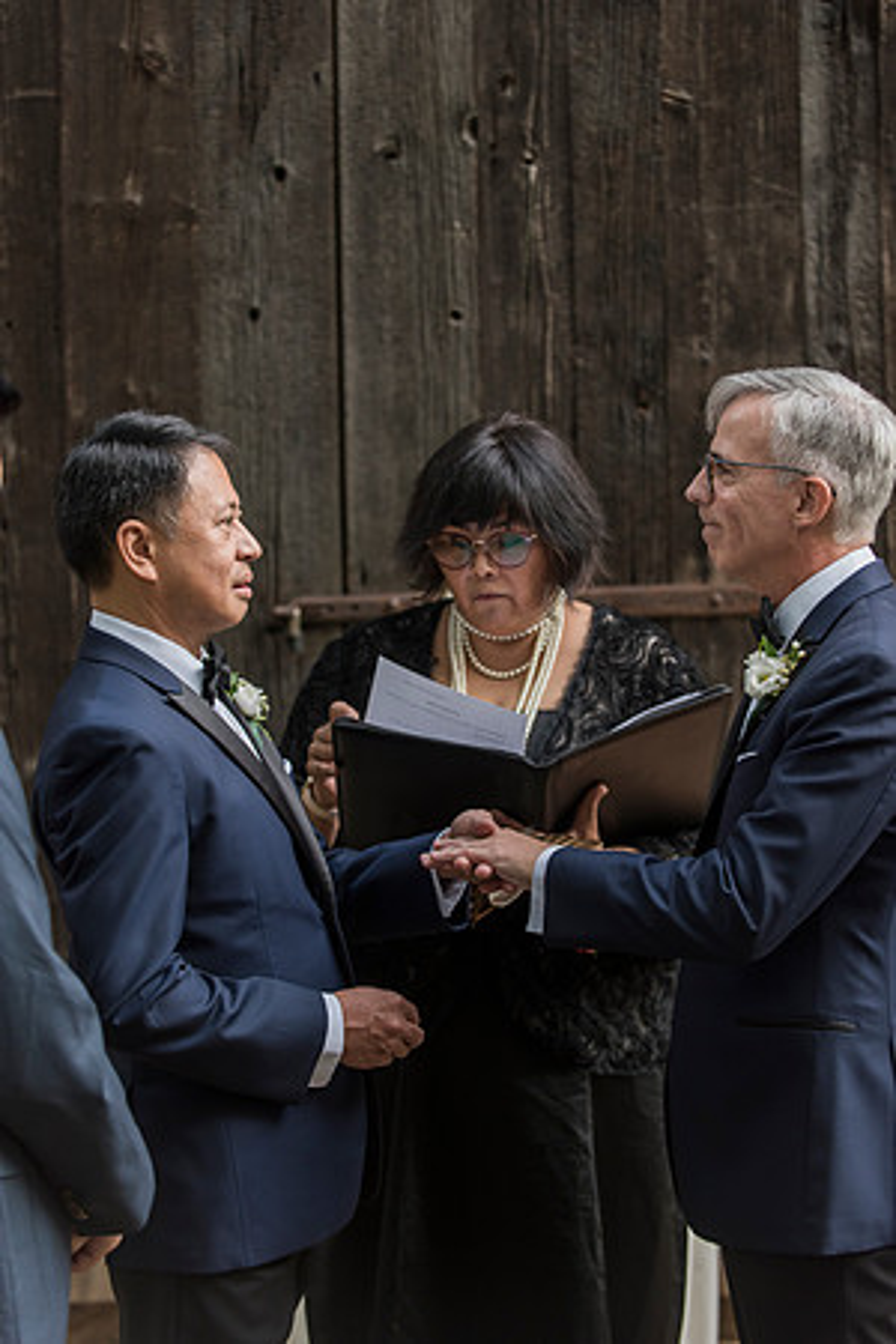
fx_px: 3061
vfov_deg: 24.8
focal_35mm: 82
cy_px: 672
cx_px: 448
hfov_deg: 16.7
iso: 800
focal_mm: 82
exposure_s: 1/500
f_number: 3.5
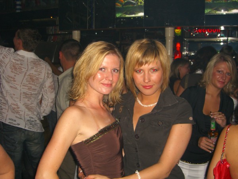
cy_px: 90
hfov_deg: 49.0
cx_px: 119
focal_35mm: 38
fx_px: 261
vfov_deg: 37.7
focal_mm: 7.9
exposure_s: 1/60
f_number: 2.8
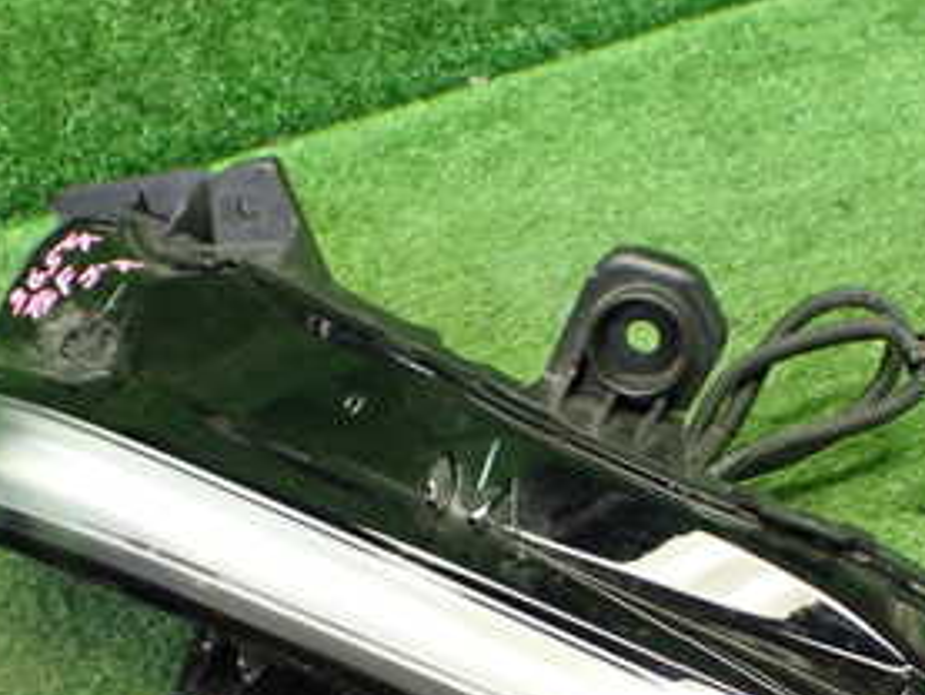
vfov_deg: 22.0
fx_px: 1738
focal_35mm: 65
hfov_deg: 29.5
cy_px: 642
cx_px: 638
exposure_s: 1/100
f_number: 2.3
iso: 800
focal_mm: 5.4
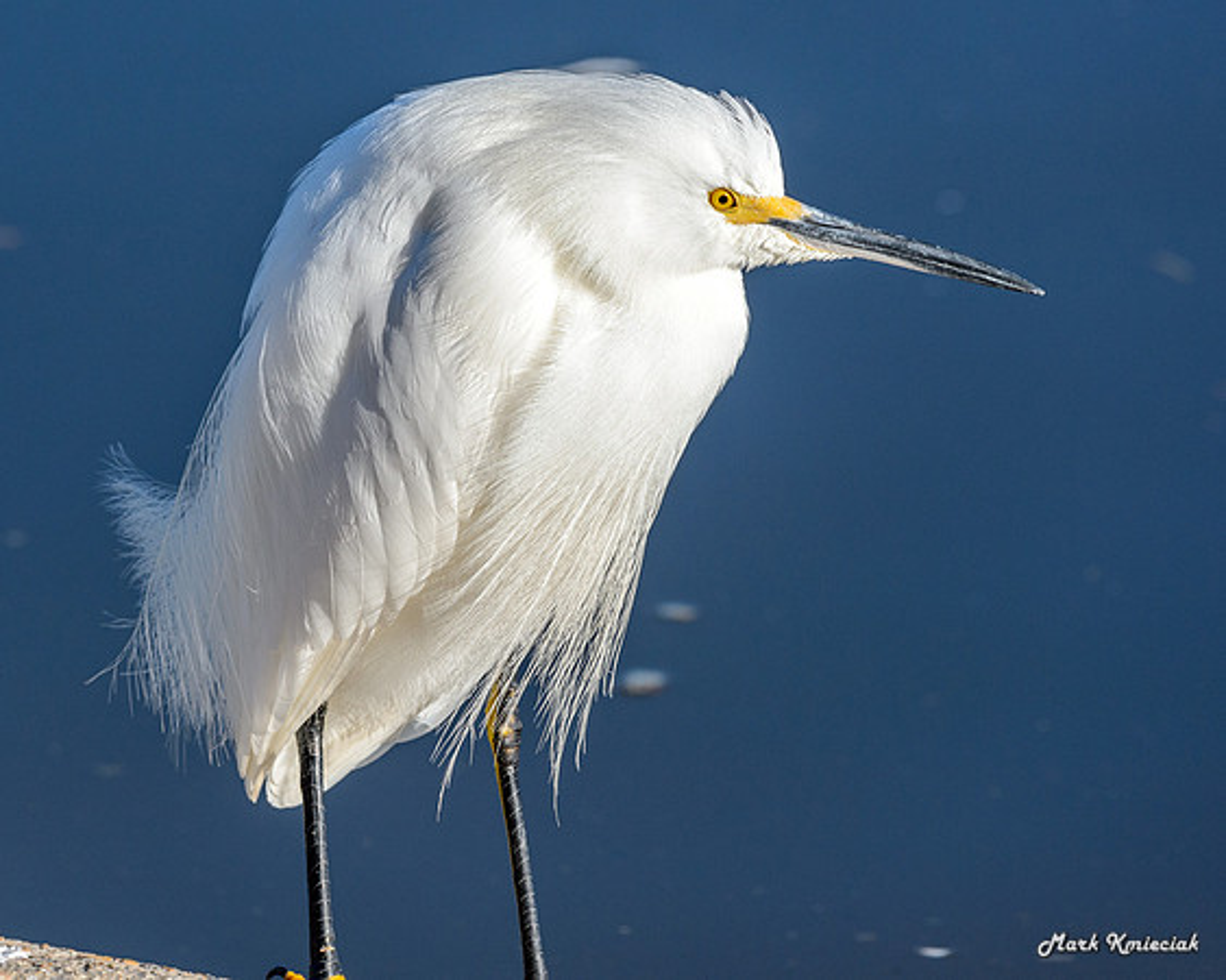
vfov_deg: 2.3
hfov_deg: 2.9
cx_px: 404
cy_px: 406
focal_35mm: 660
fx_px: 23936
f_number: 9
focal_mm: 500
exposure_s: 1/1250
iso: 560
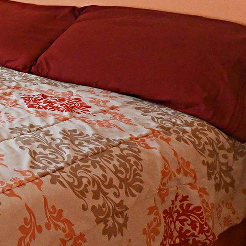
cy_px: -69
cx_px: -279
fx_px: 515
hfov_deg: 17.1
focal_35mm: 64
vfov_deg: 23.8
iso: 4000
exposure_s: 1/50
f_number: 14
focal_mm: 14
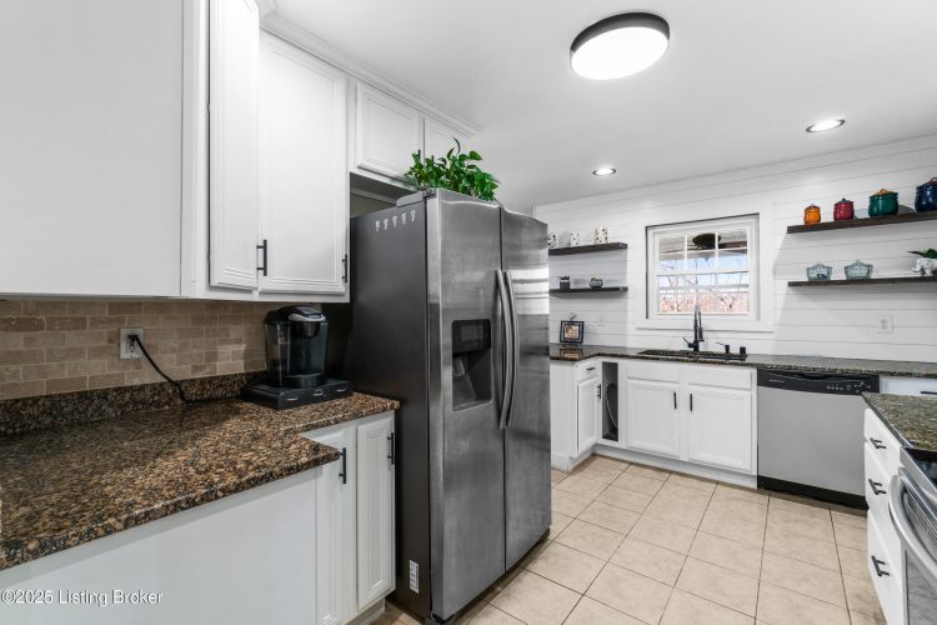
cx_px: 468
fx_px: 390
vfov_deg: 77.3
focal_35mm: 15
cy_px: 312
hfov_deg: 100.4
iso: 400
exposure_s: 1/3
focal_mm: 10
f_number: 8
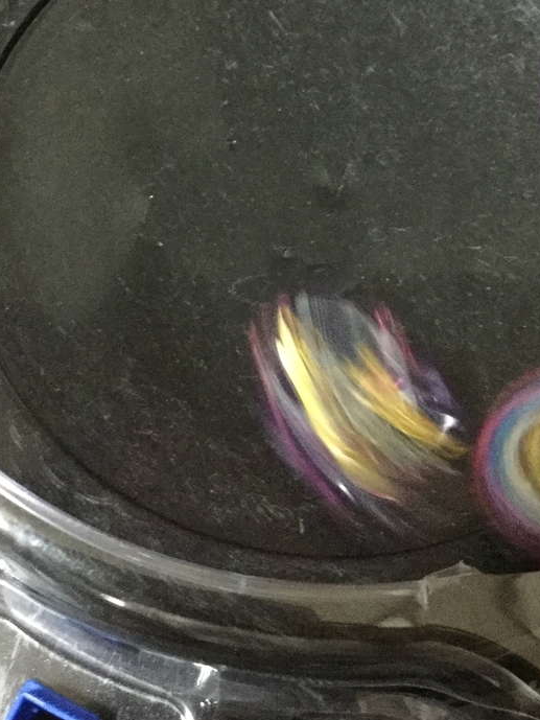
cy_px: 184
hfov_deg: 27.0
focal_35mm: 54
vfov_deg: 34.8
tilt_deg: -65.3
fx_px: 1123
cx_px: 330
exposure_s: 1/15
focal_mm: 3.3
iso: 500
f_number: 2.4
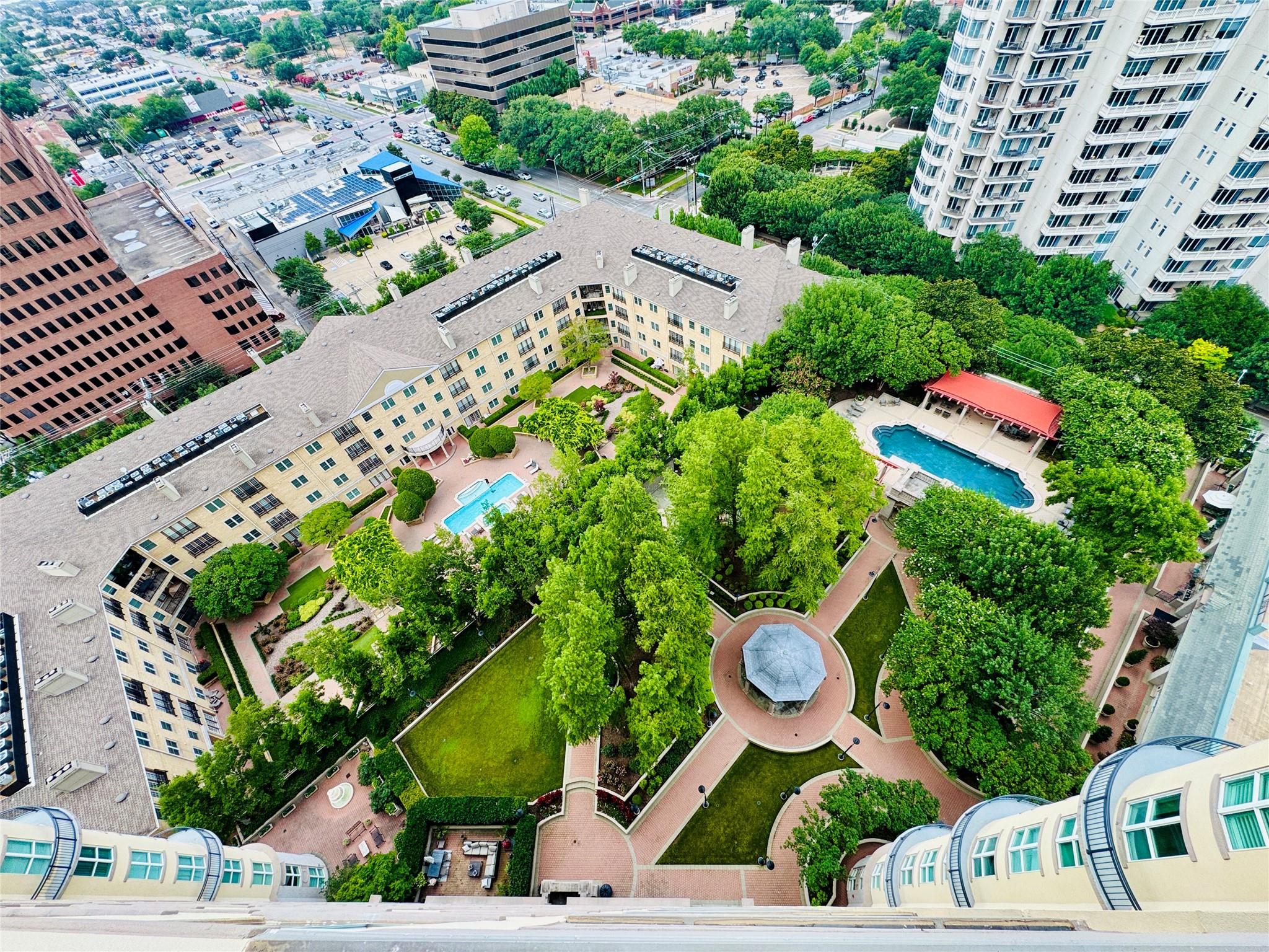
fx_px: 513
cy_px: 476
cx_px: 634
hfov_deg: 102.1
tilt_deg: -49.6
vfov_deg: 85.7
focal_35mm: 14
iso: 40
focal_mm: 2.22
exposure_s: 1/418
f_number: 2.2
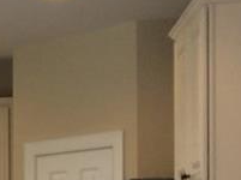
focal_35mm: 163
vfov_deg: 8.7
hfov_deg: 11.4
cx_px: -164
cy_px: 312
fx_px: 1133
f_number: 2.4
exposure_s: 1/24
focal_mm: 3.3
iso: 32
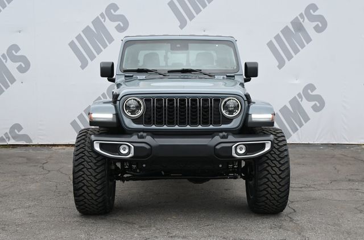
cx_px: 182
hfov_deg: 40.1
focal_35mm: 50
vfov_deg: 27.1
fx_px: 499
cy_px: 120
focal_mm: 33
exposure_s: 1/250
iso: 200
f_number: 5.6
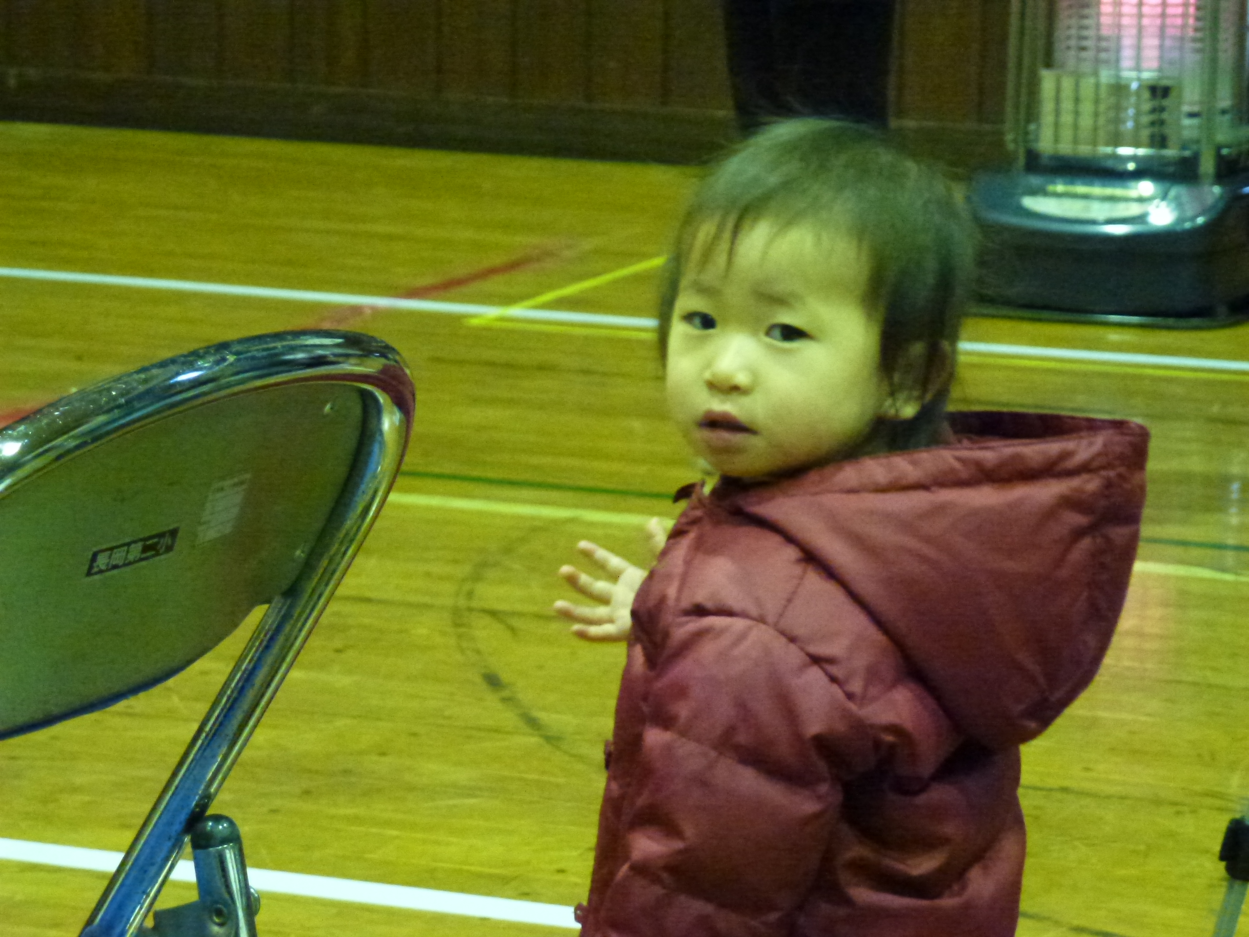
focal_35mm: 121
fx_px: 4366
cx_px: 624
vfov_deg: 12.2
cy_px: 468
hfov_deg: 16.3
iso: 1600
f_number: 5.1
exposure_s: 1/20
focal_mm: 21.7
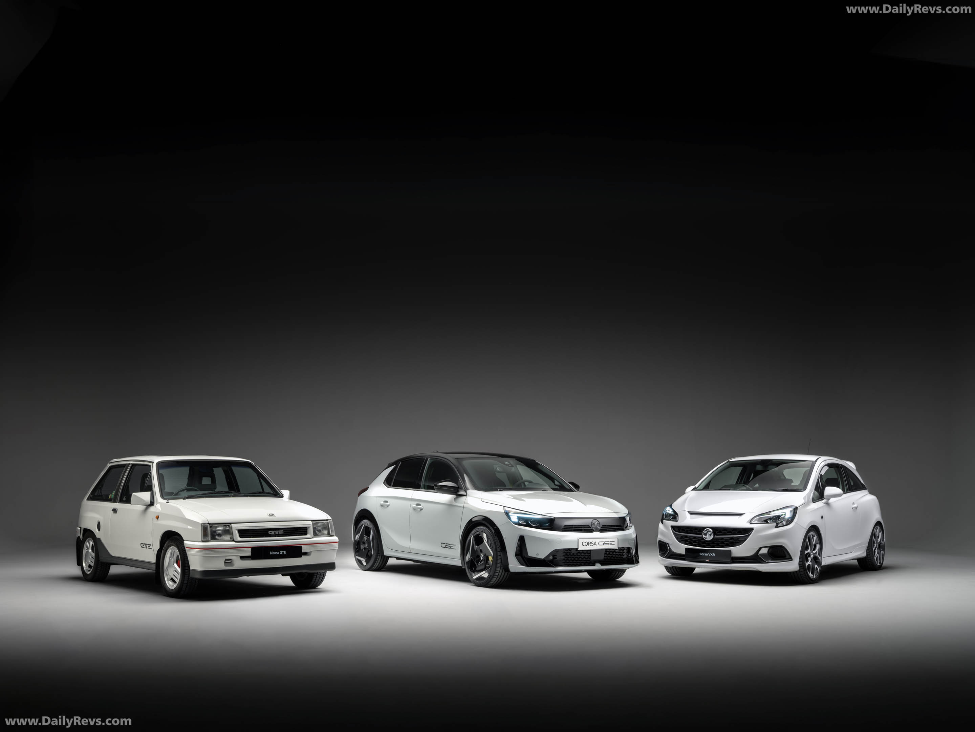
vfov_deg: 36.0
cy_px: 366
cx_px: 488
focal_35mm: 40
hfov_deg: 46.8
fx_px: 1127
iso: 50
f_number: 11
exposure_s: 2.5
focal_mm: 50
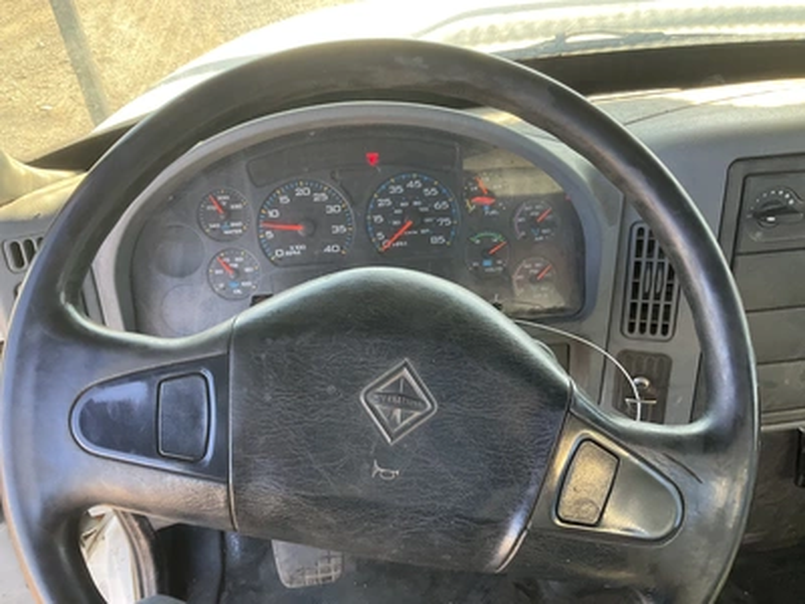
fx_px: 674
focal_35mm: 29
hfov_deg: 61.7
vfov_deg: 48.2
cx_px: 402
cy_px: 302
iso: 64
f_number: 1.8
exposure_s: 1/91
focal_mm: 3
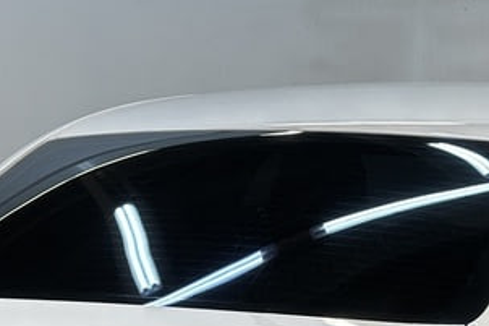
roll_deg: -0.6
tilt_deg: -12.2
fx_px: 2023
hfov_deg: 13.8
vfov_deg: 8.9
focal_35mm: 149
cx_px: 313
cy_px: 508
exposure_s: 1/100
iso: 80
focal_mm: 6.86
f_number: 1.78
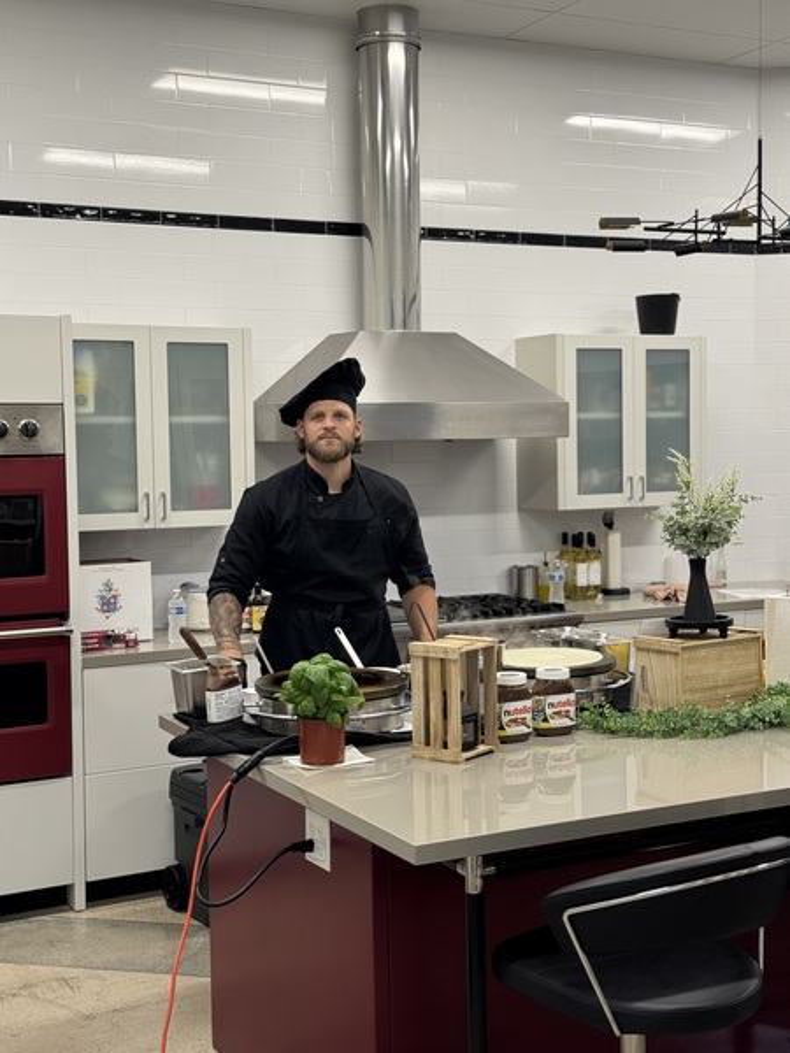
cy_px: 526
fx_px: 1461
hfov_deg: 30.3
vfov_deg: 39.7
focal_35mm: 48
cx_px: 395
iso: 64
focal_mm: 6.76
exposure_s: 1/60
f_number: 1.78
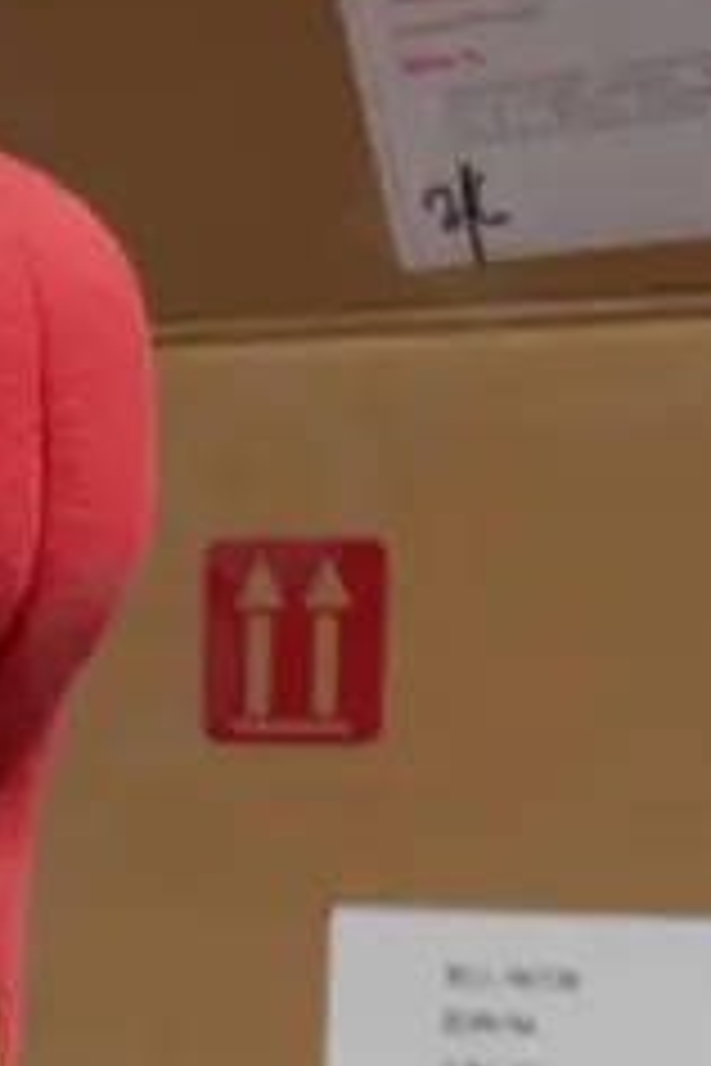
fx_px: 3732
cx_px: -736
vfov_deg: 14.6
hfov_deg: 10.0
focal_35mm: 126
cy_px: 1808
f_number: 3.5
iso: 250
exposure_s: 1/60
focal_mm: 14
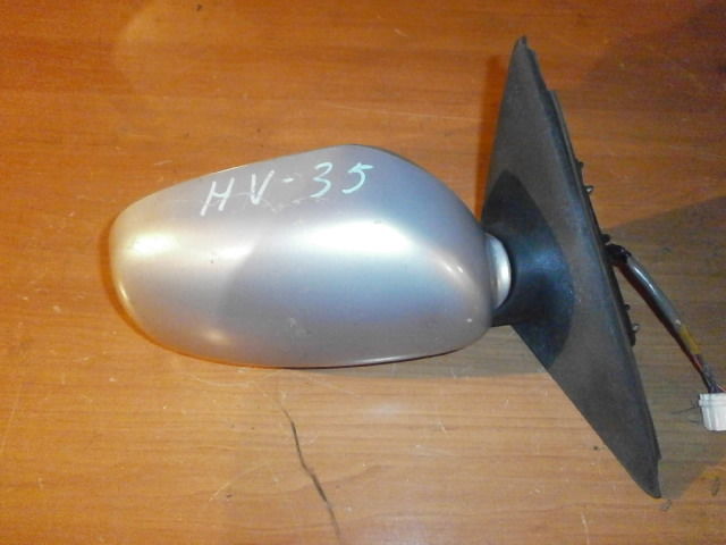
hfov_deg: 65.3
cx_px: 363
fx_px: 566
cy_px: 272
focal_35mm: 27
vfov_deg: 51.4
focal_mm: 4.8
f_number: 2.9
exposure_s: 1/30
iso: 1600
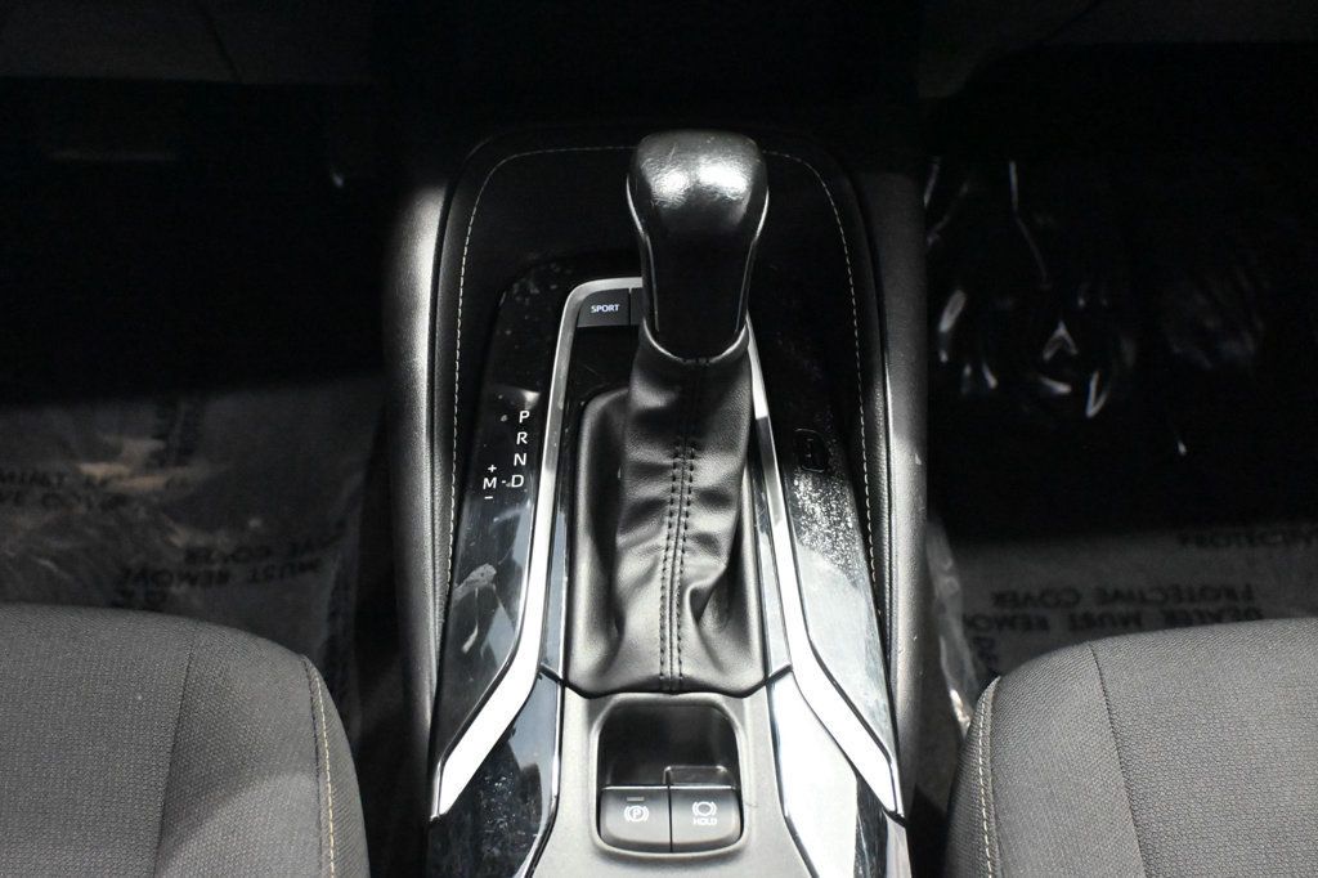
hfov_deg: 40.0
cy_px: 439
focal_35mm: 50
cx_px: 659
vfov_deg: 27.2
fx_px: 1812
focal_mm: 33
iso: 12800
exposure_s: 1/30
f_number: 5
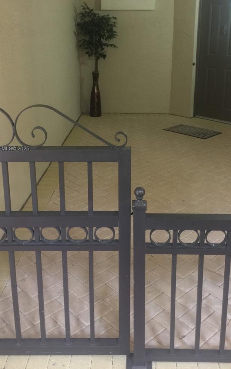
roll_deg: -0.2
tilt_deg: -16.7
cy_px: 149
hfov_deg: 34.4
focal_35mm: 37
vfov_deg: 52.4
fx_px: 373
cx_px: 128
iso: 64
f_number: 2.2
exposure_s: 1/4
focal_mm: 4.15
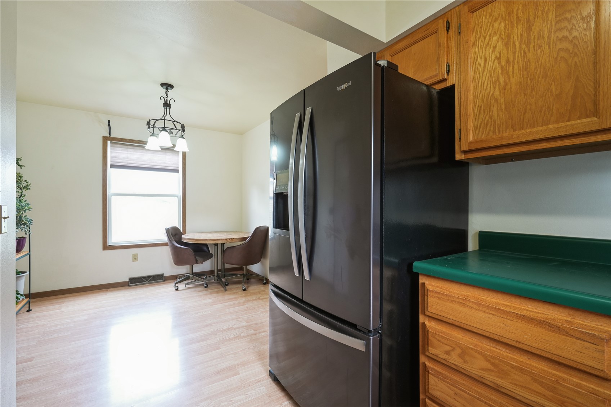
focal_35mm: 16
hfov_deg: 96.7
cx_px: 306
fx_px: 272
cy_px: 204
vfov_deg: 73.7
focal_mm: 16
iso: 400
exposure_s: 1/5
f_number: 10
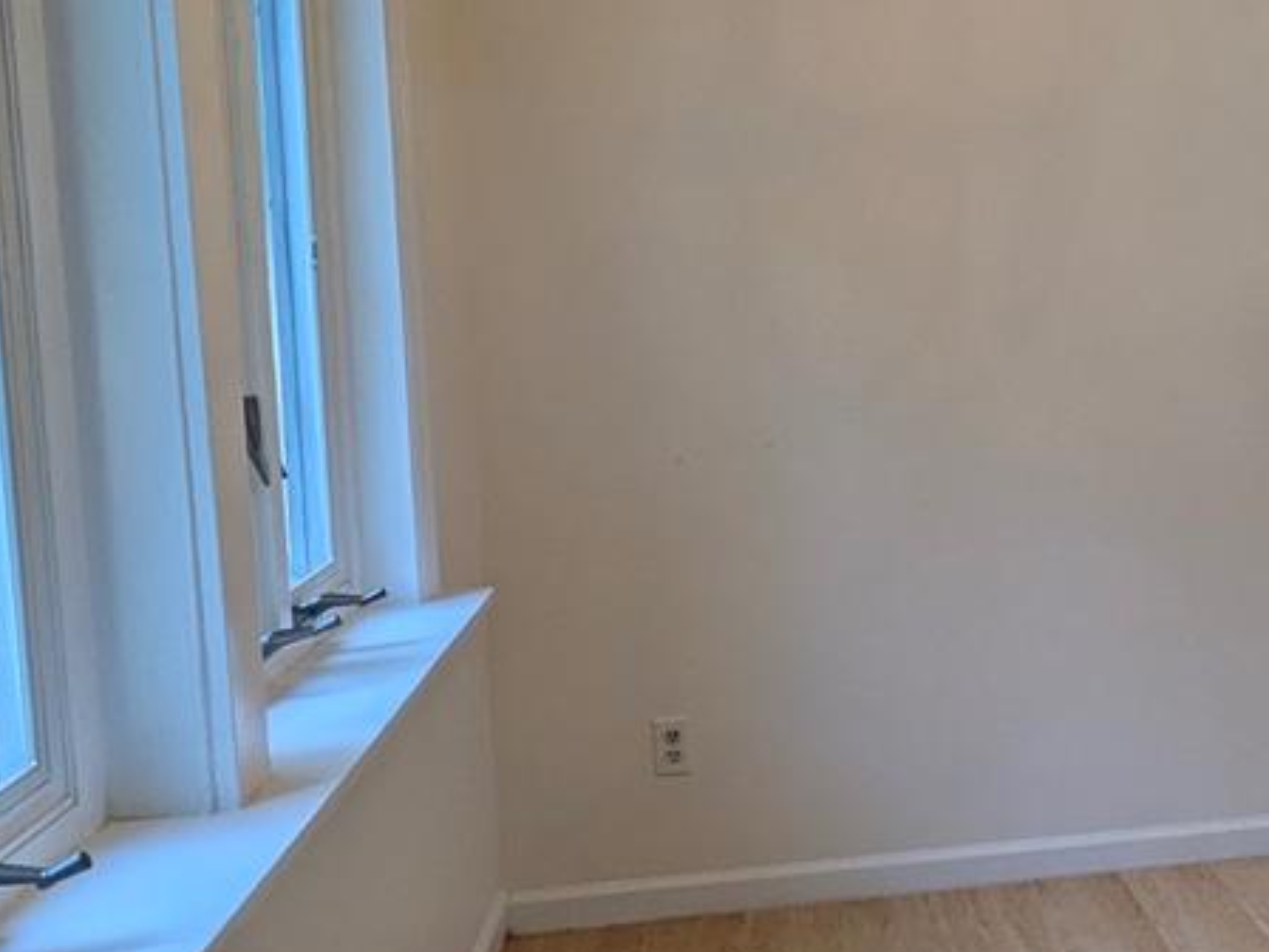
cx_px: 1133
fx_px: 1650
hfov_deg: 39.2
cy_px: 436
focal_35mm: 45
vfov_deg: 32.2
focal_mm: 1.85
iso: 106
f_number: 2.2
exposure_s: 1/120
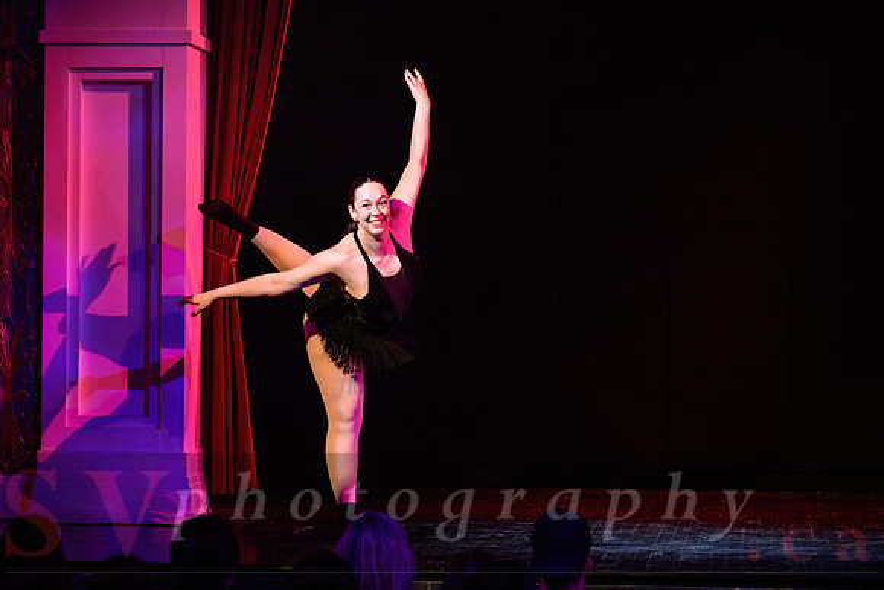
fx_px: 3640
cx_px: 411
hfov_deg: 13.8
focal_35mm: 148
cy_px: 324
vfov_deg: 9.3
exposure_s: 1/200
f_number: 2.8
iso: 1600
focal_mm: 130
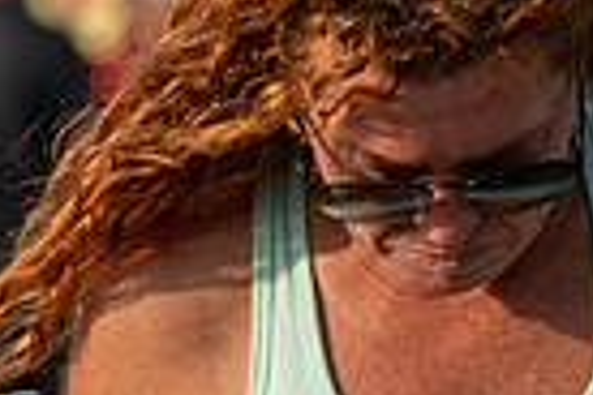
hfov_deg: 2.0
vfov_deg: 1.4
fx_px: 16652
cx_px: -107
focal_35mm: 1011
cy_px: 341
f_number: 5.6
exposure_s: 1/2000
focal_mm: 160
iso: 400
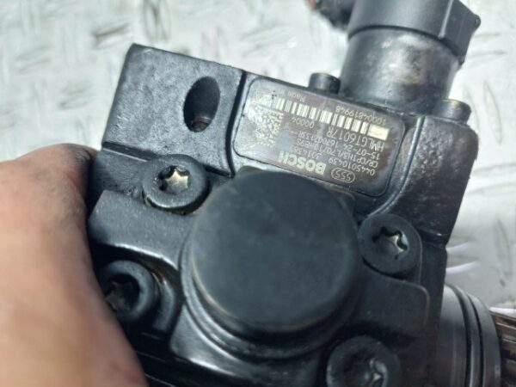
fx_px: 373
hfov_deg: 69.4
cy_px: 194
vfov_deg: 54.9
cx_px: 258
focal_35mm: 25
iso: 160
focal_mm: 5.23
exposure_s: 1/50
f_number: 1.8
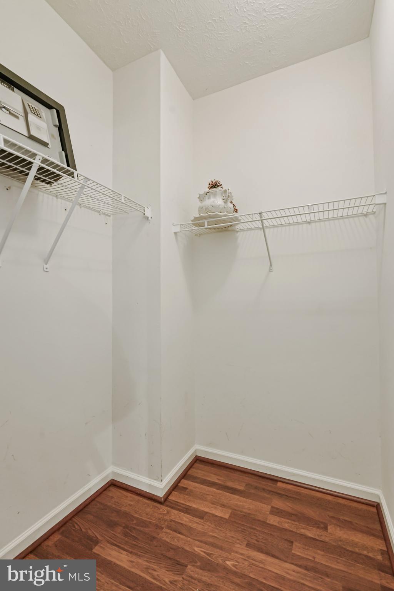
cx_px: 197
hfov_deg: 73.7
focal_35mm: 16
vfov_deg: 96.7
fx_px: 263
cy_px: 296
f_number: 8
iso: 200
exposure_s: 1/2
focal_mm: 16
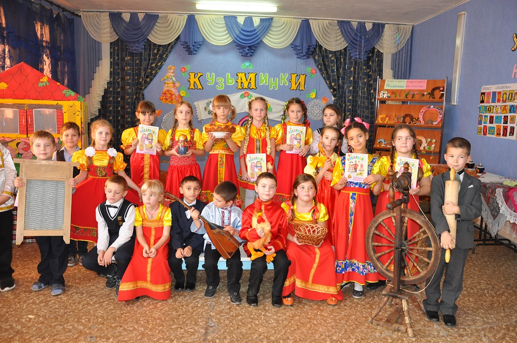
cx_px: 258
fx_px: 387
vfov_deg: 47.8
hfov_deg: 67.4
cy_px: 172
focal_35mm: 27
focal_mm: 18
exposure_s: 1/60
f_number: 3.5
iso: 800
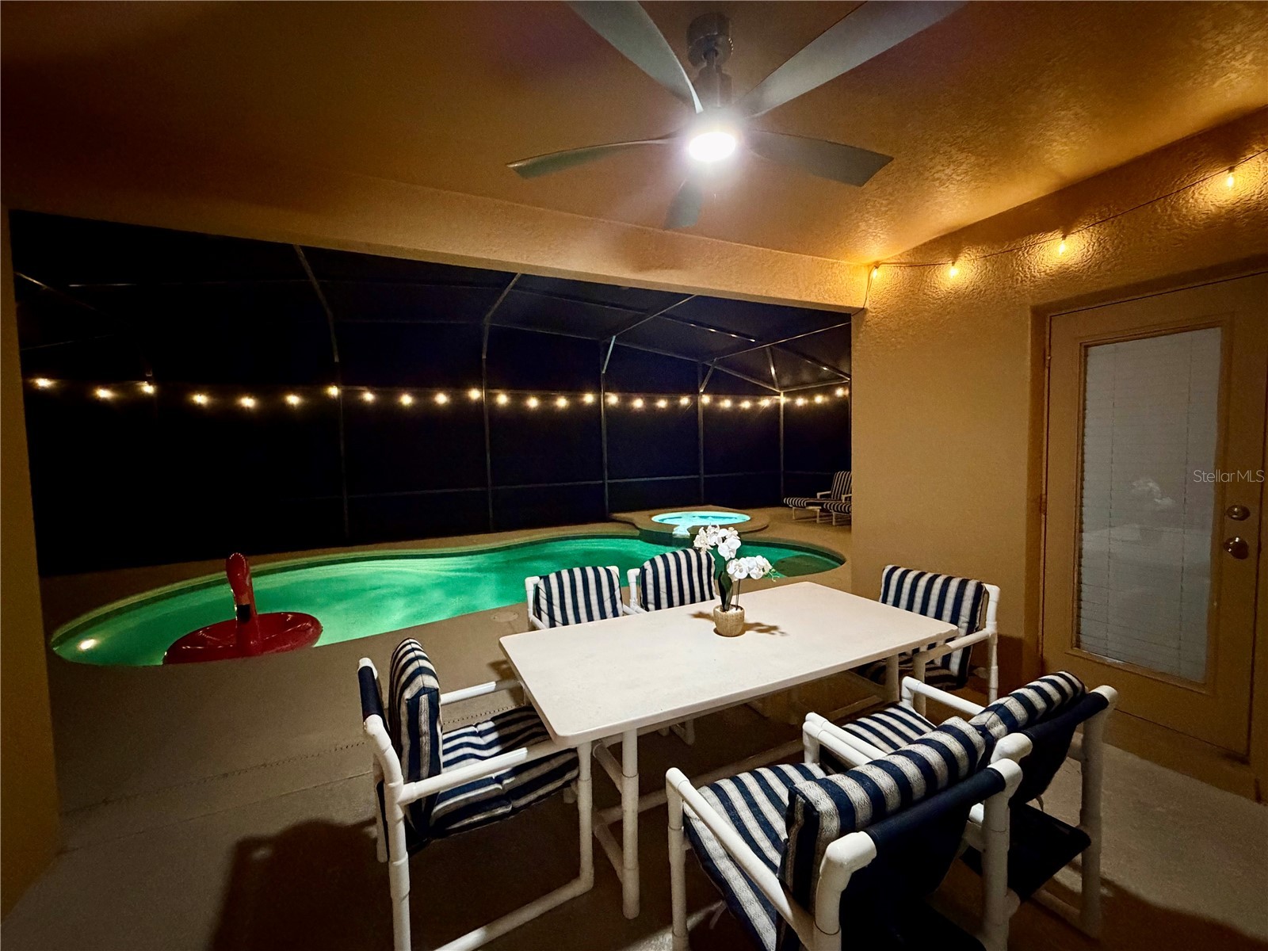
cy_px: 476
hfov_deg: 102.1
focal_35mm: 14
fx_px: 513
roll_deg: +1.6
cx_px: 634
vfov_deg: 85.7
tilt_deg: -2.9
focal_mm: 2.22
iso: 1000
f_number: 2.2
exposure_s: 1/40
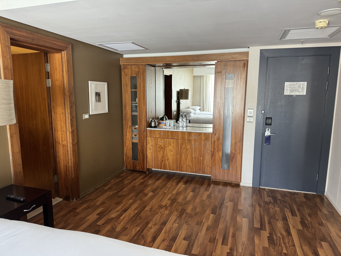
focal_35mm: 24
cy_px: 128
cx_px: 170
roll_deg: -0.1
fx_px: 236
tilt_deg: -9.0
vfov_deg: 56.8
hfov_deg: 71.6
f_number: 1.78
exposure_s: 1/60
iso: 400
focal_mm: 6.76
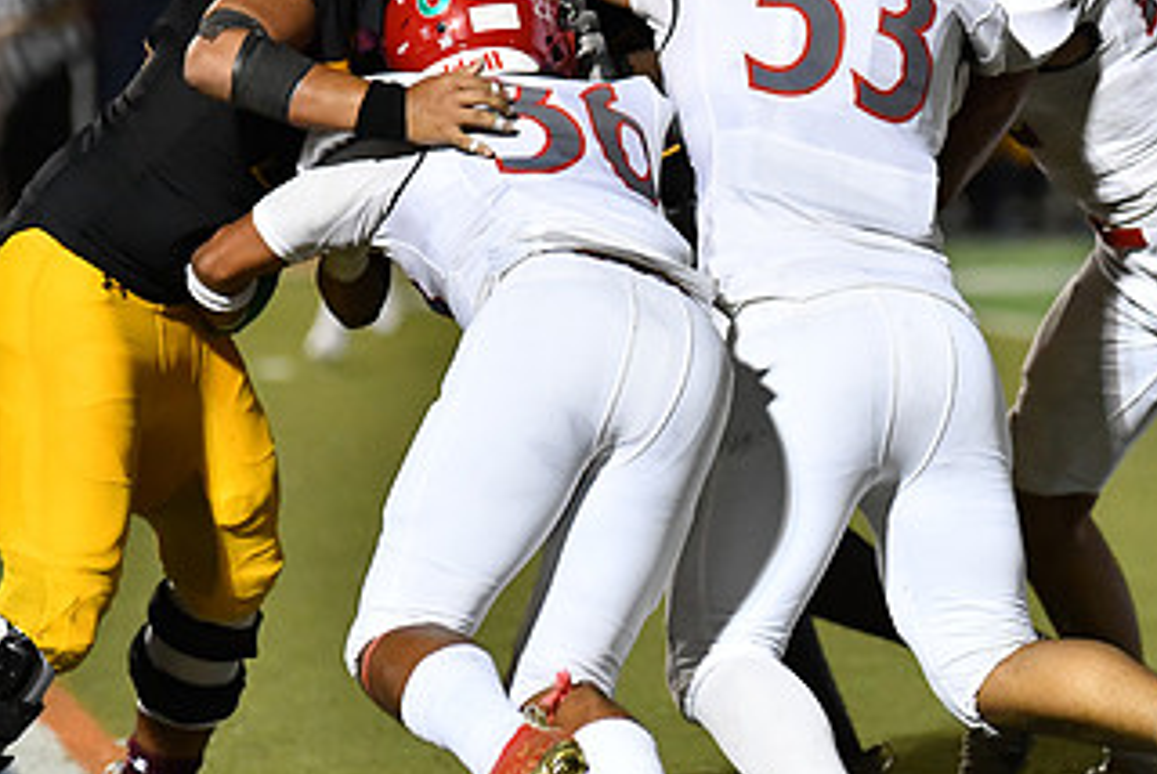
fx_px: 11066
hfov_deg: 6.0
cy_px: 360
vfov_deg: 4.0
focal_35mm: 344
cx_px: 756
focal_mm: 190
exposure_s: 1/3200
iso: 10000
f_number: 2.8
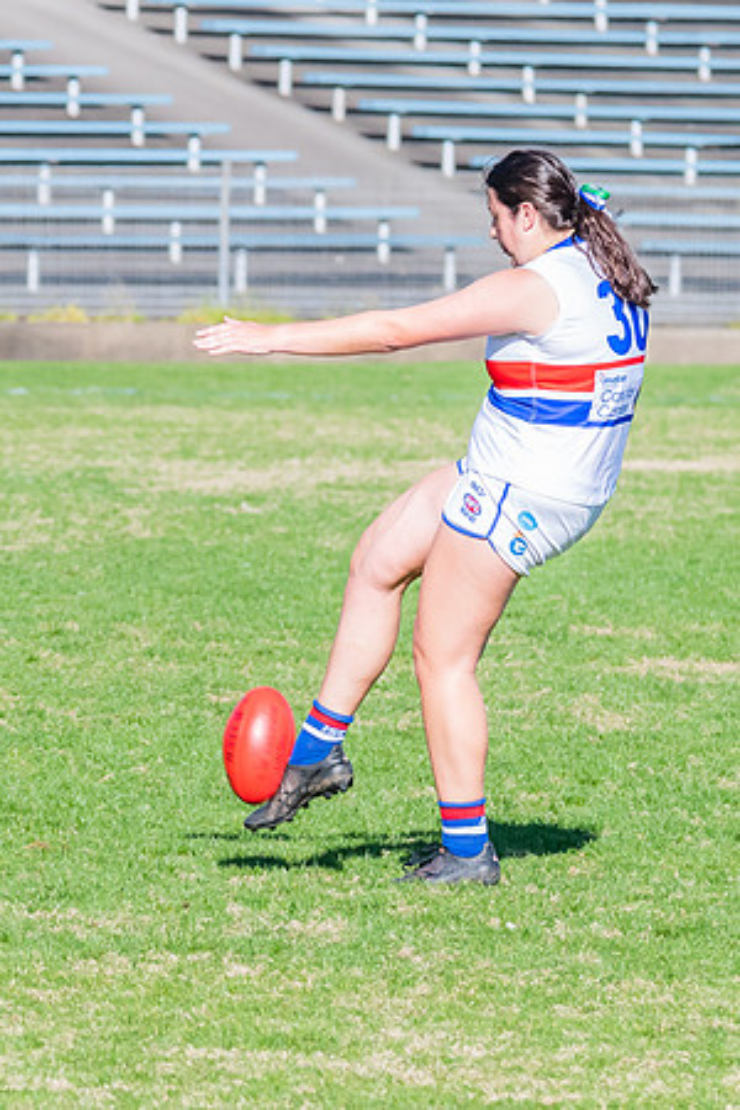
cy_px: 487
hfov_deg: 2.2
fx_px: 19061
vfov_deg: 3.3
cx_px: 435
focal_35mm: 618
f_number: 9
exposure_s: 1/1600
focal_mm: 240
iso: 800
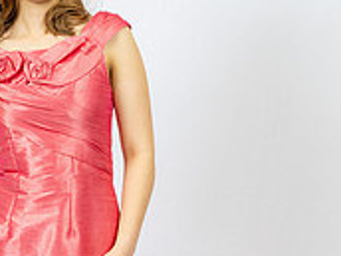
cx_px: 57
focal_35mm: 128
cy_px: 252
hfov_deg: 15.3
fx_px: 1261
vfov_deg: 11.5
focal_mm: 51
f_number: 9
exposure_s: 1/125
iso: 800
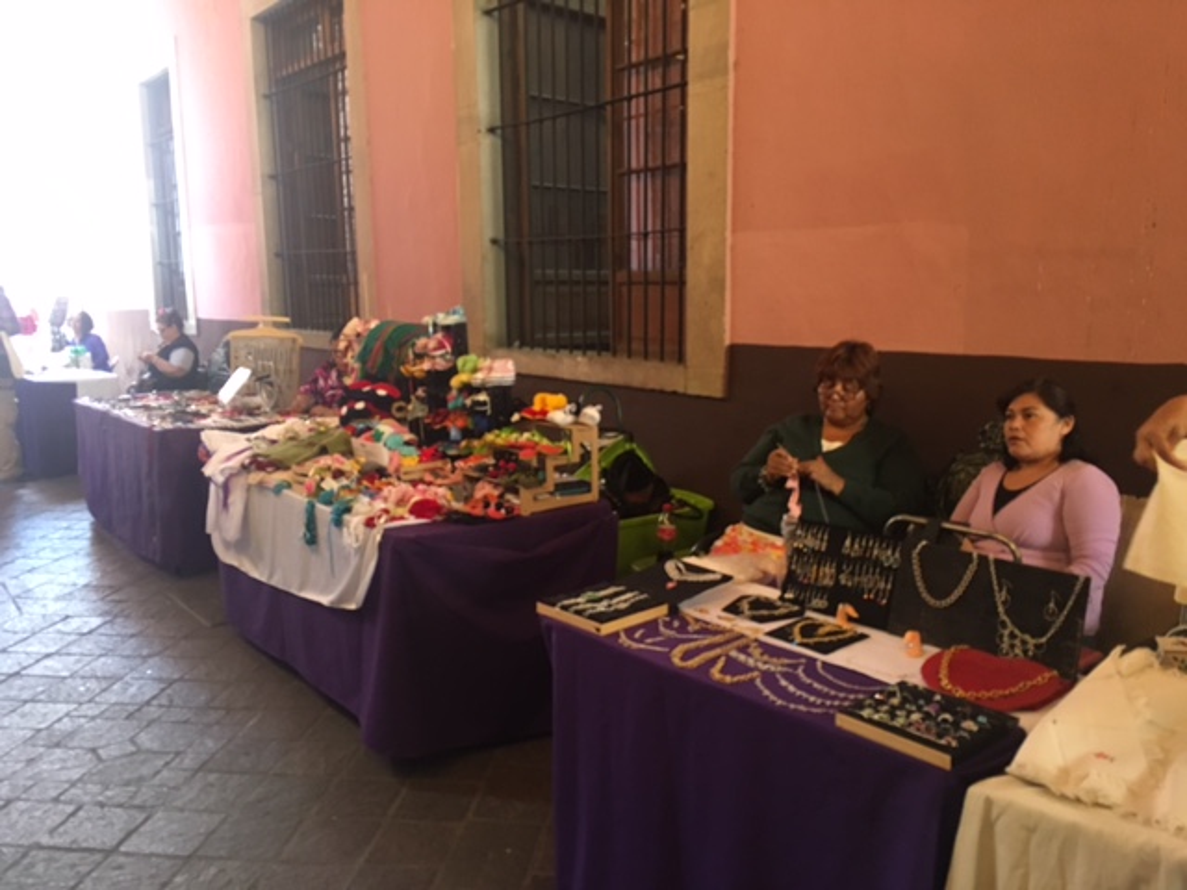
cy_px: 445
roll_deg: +0.2
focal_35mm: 29
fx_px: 994
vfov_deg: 48.2
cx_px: 594
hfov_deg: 61.7
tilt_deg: -9.0
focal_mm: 4.15
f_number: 2.2
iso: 200
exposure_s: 1/24
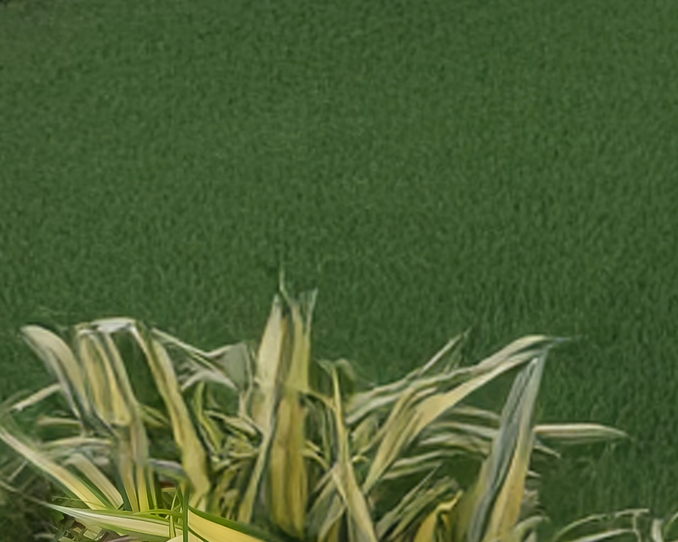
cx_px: 529
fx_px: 1659
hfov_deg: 22.8
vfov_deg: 15.5
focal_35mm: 83
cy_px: -478
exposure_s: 1/50
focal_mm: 15.5
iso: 500
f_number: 9
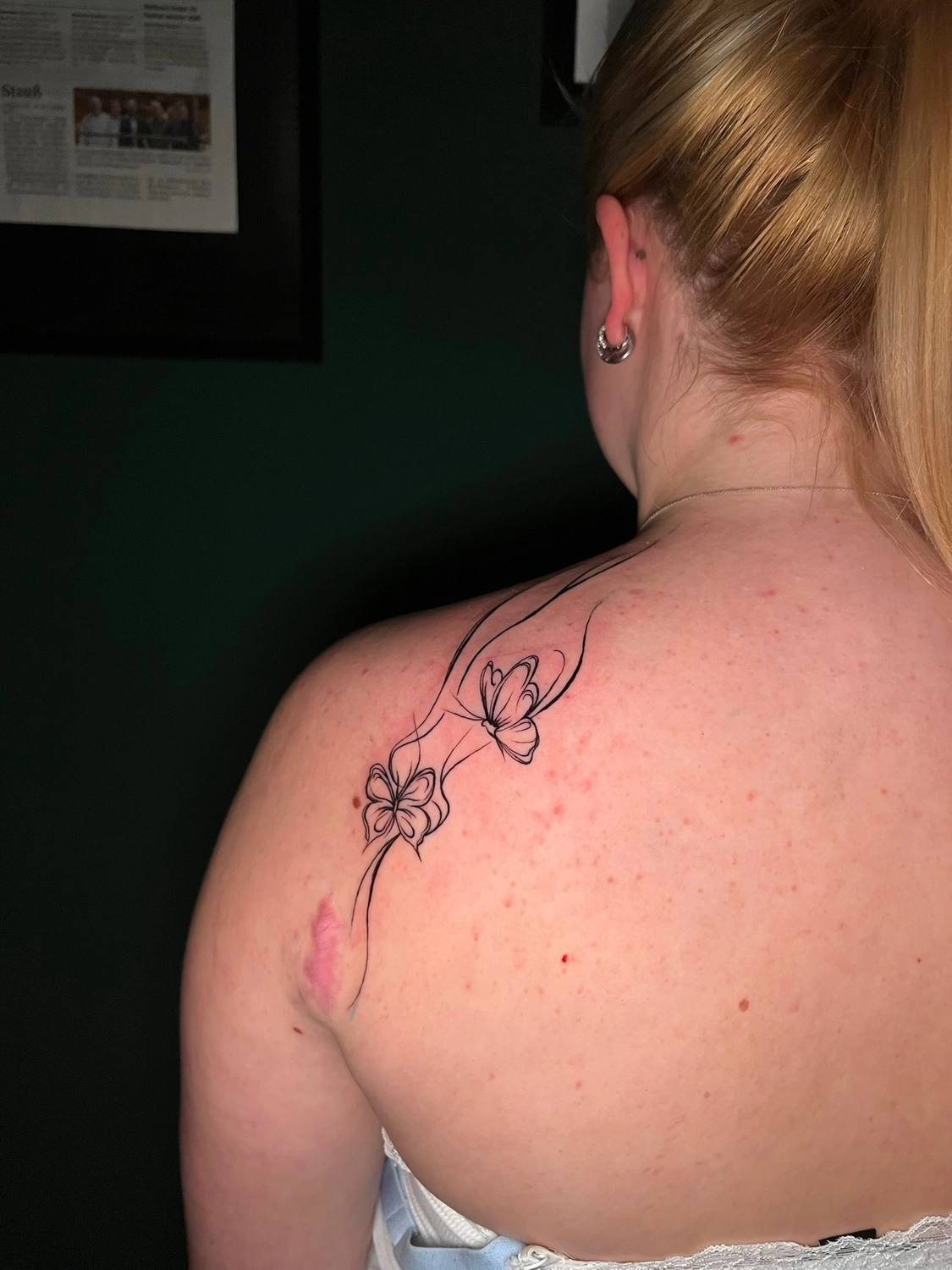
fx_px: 953
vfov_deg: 67.3
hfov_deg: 53.1
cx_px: 476
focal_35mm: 26
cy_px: 635
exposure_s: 1/87
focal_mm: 5.7
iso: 125
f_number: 1.5
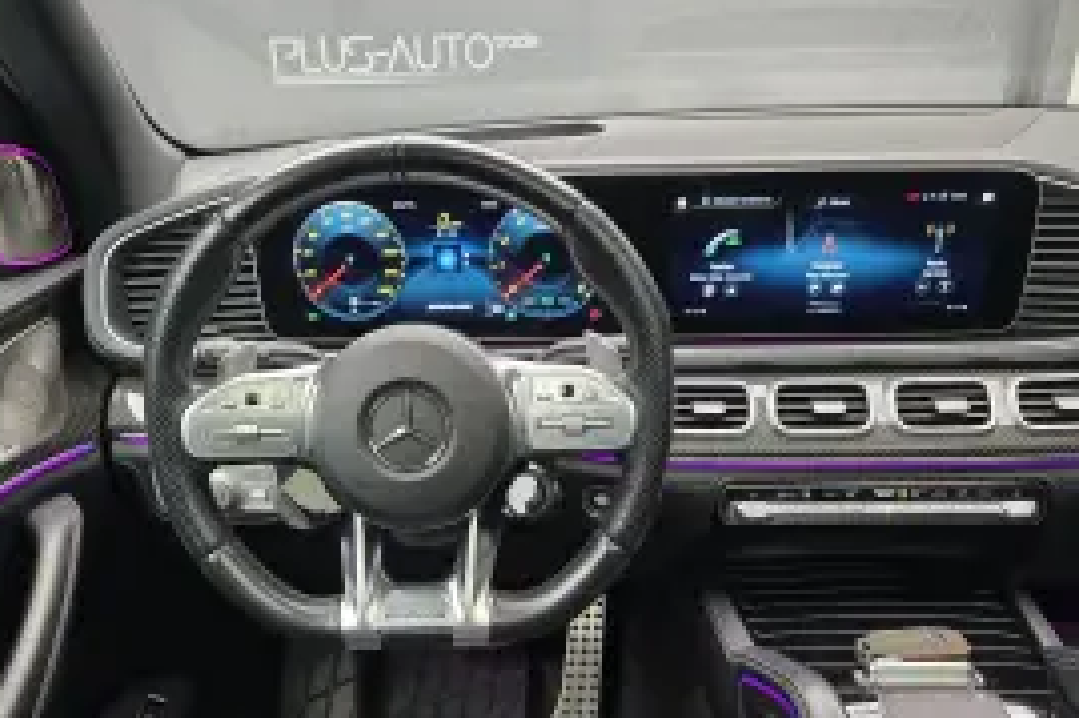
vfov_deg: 40.5
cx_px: 517
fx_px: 958
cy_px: 489
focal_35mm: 32
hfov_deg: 58.7
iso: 320
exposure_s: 1/52.5
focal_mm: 6.3
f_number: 1.7
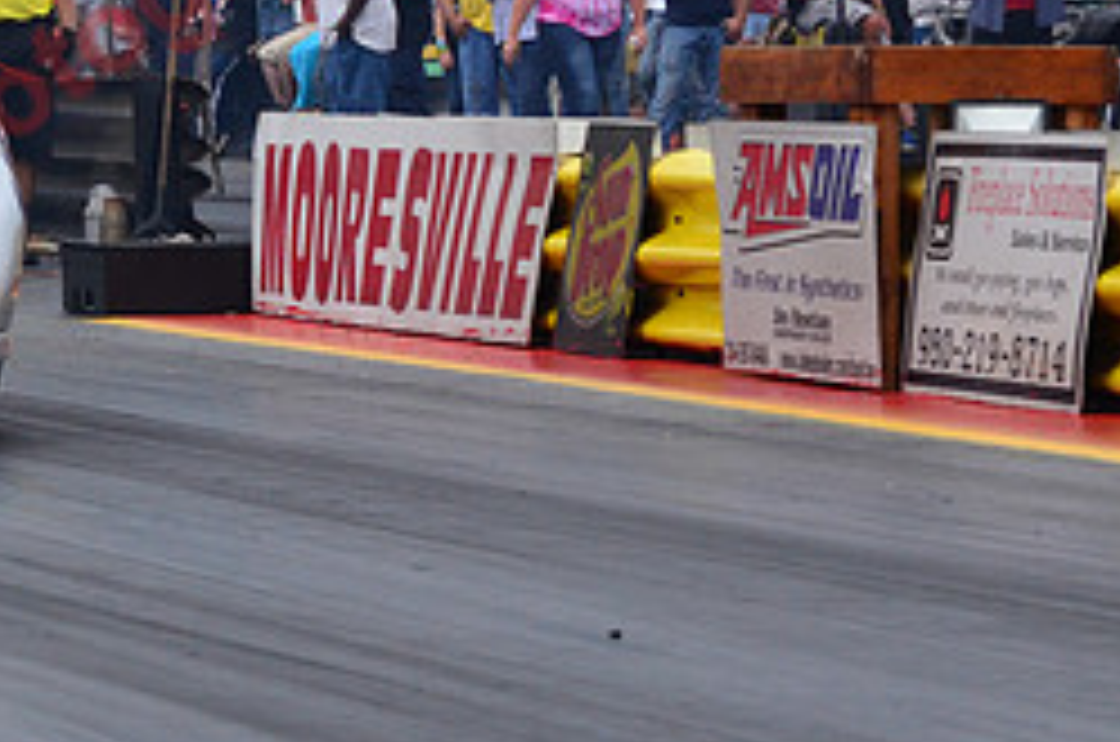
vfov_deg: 5.2
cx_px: -76
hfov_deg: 7.8
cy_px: 189
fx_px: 8141
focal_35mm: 262
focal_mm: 75
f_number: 9
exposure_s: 1/1250
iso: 1000
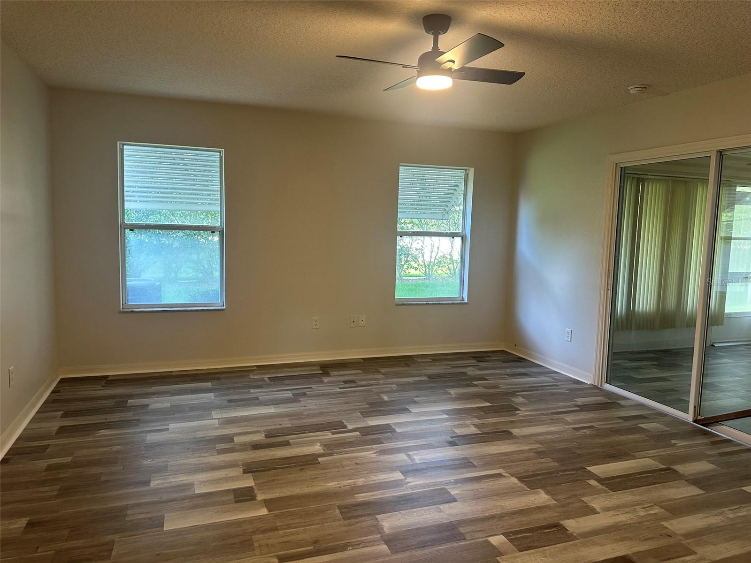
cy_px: 282
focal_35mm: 24
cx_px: 376
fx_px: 521
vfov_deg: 56.8
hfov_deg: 71.6
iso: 160
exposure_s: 1/63
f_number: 1.78
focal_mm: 6.86
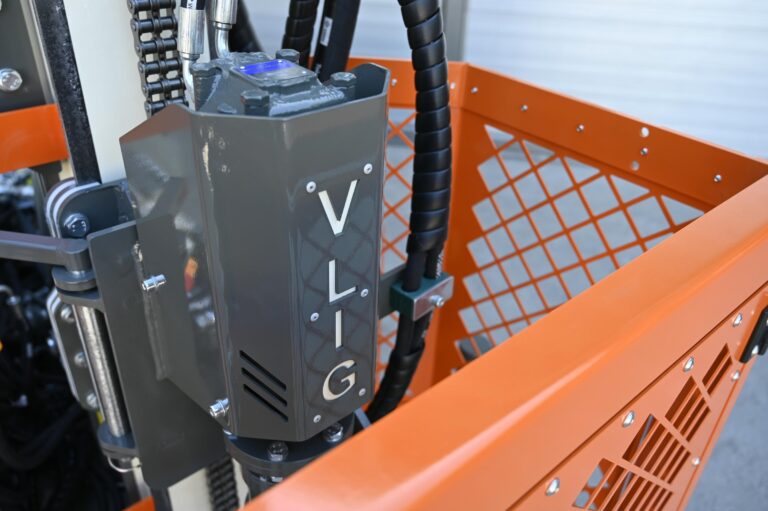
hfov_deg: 61.1
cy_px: 256
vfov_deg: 42.9
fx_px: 650
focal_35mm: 30
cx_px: 384
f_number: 4.5
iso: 100
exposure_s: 1/50
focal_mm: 30.5
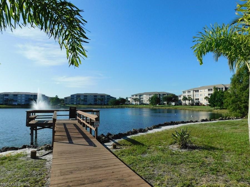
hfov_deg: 73.9
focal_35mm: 23
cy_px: 94
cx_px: 125
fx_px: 166
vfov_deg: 58.9
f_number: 6
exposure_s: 1/1500
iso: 400
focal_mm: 4
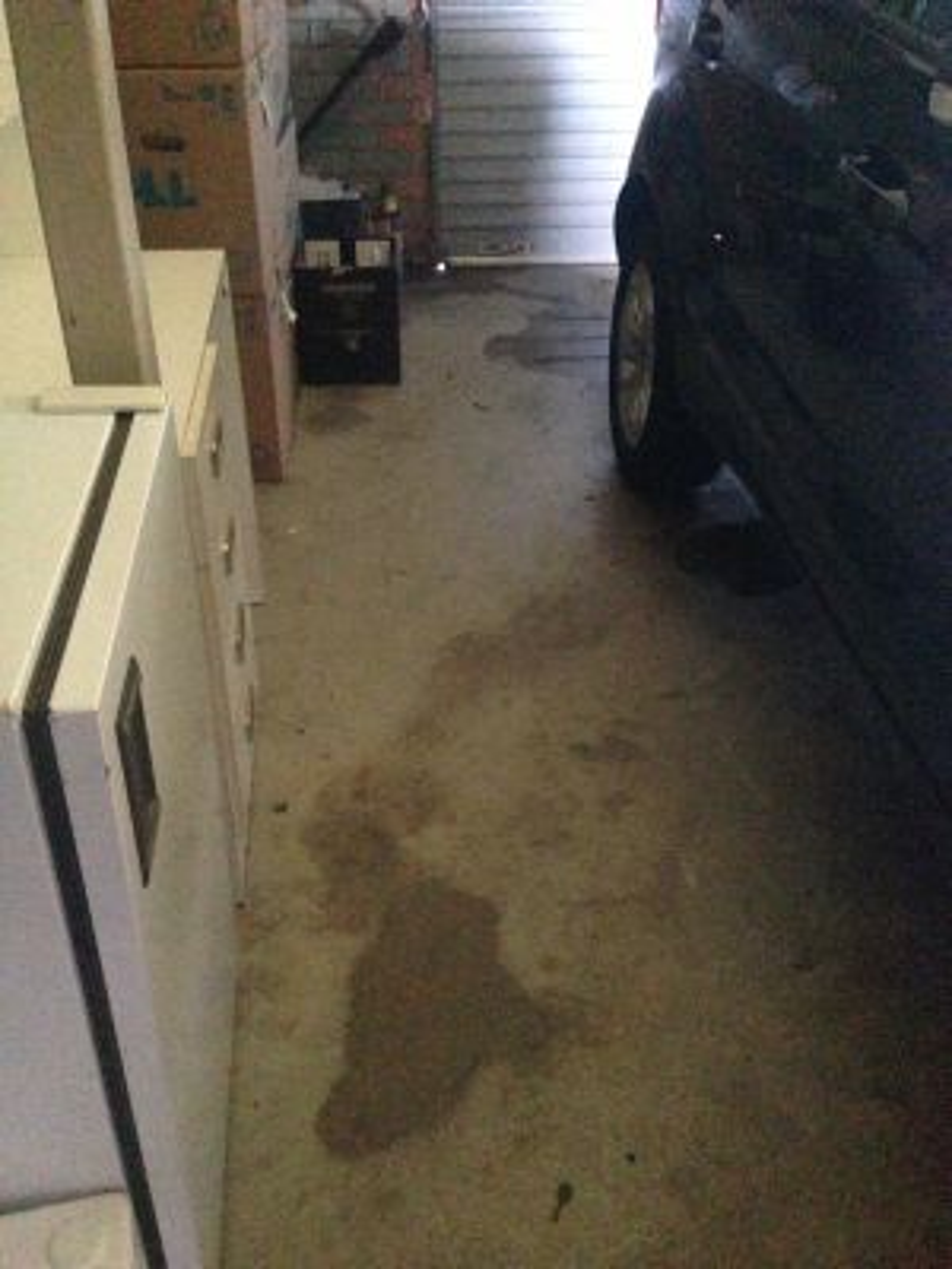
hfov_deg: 42.9
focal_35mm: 33
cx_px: 476
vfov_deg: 55.4
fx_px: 1210
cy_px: 634
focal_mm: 4.13
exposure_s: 1/15
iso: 2000
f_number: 2.4
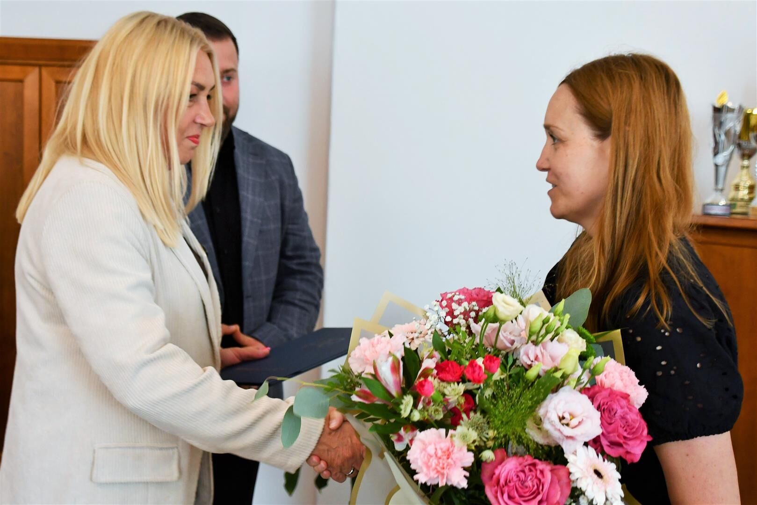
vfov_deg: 28.1
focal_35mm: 48
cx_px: 378
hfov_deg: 41.1
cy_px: 252
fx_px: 1009
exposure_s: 1/125
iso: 1000
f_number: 4
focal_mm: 32
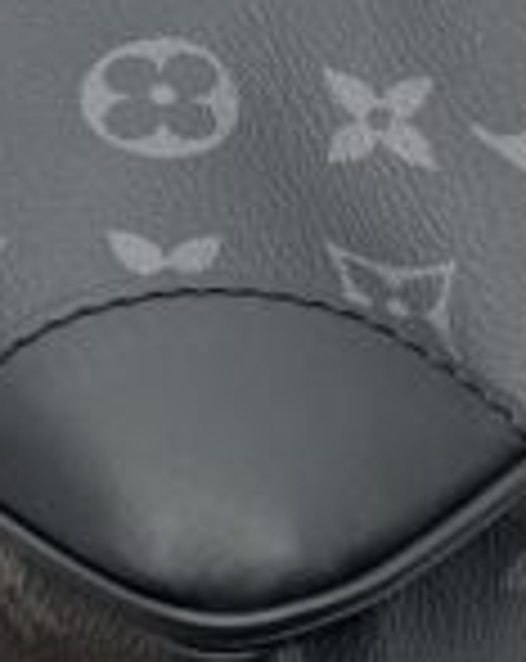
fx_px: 3455
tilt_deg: -38.8
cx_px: 90
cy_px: 243
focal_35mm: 177
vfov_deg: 10.9
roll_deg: +7.3
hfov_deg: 8.7
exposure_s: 1/100
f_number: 1.5
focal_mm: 5.7
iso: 40
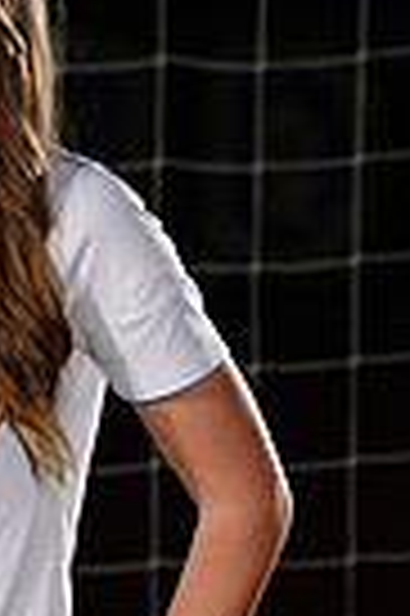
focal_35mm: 874
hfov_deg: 1.6
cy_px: 868
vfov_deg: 2.4
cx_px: -106
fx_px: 14968
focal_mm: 206
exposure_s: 1/200
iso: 200
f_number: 7.1
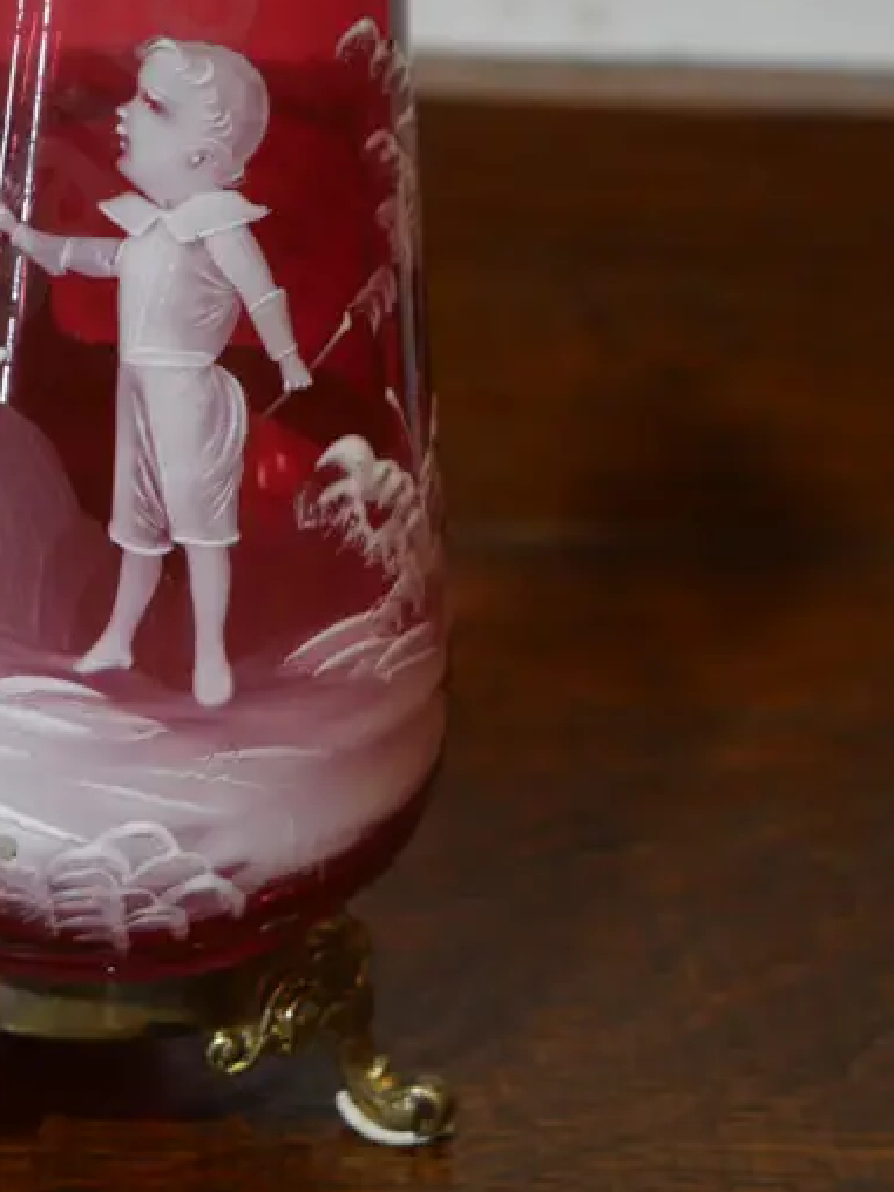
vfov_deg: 15.5
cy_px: 77
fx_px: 4304
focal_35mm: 125
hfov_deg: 11.8
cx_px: 140
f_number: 5.4
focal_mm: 31
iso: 800
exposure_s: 1/80
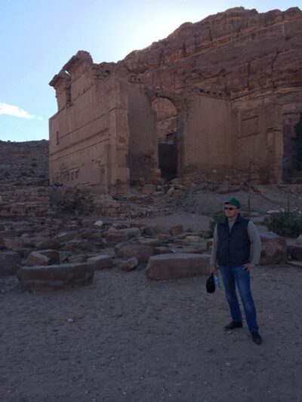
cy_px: 201
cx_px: 151
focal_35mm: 30
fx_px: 349
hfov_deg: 46.8
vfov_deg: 60.0
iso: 32
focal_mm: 4.12
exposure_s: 1/954
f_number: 2.2
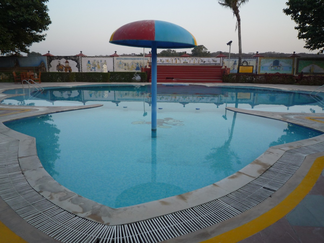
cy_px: 122
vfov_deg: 54.9
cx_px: 162
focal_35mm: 25
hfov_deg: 69.4
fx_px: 234
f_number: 2.8
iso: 100
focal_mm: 4.4
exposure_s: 1/200
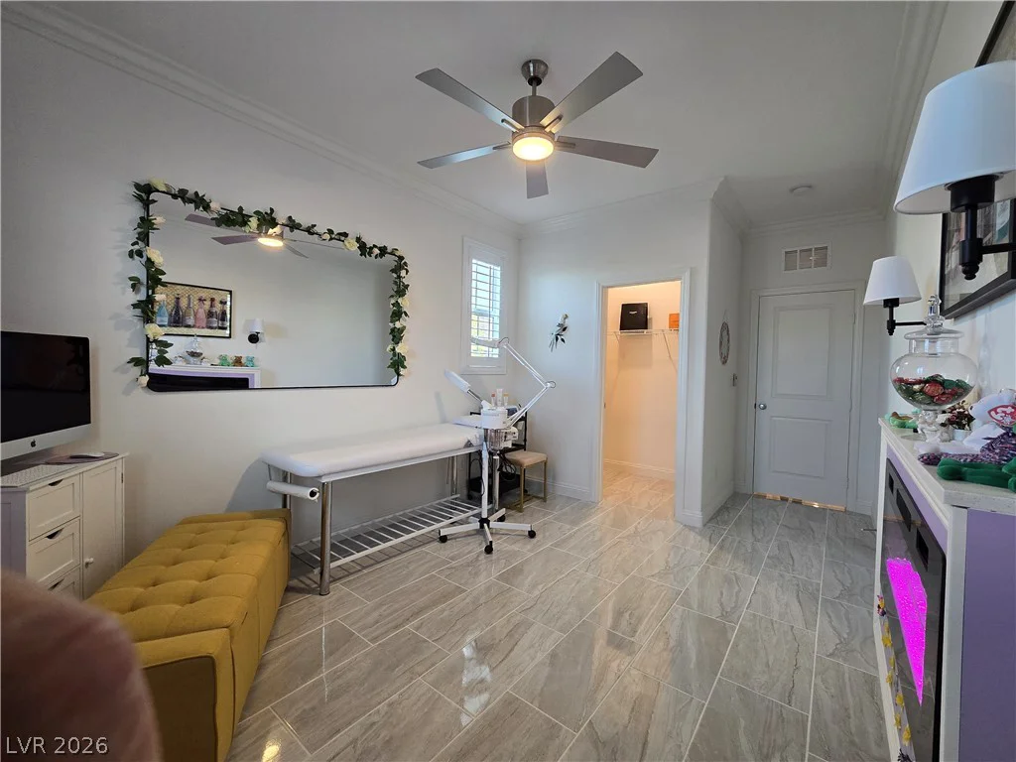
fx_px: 382
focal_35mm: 13
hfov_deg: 106.2
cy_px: 381
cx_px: 508
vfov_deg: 89.9
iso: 200
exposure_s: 1/60
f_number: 2.2
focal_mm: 2.2
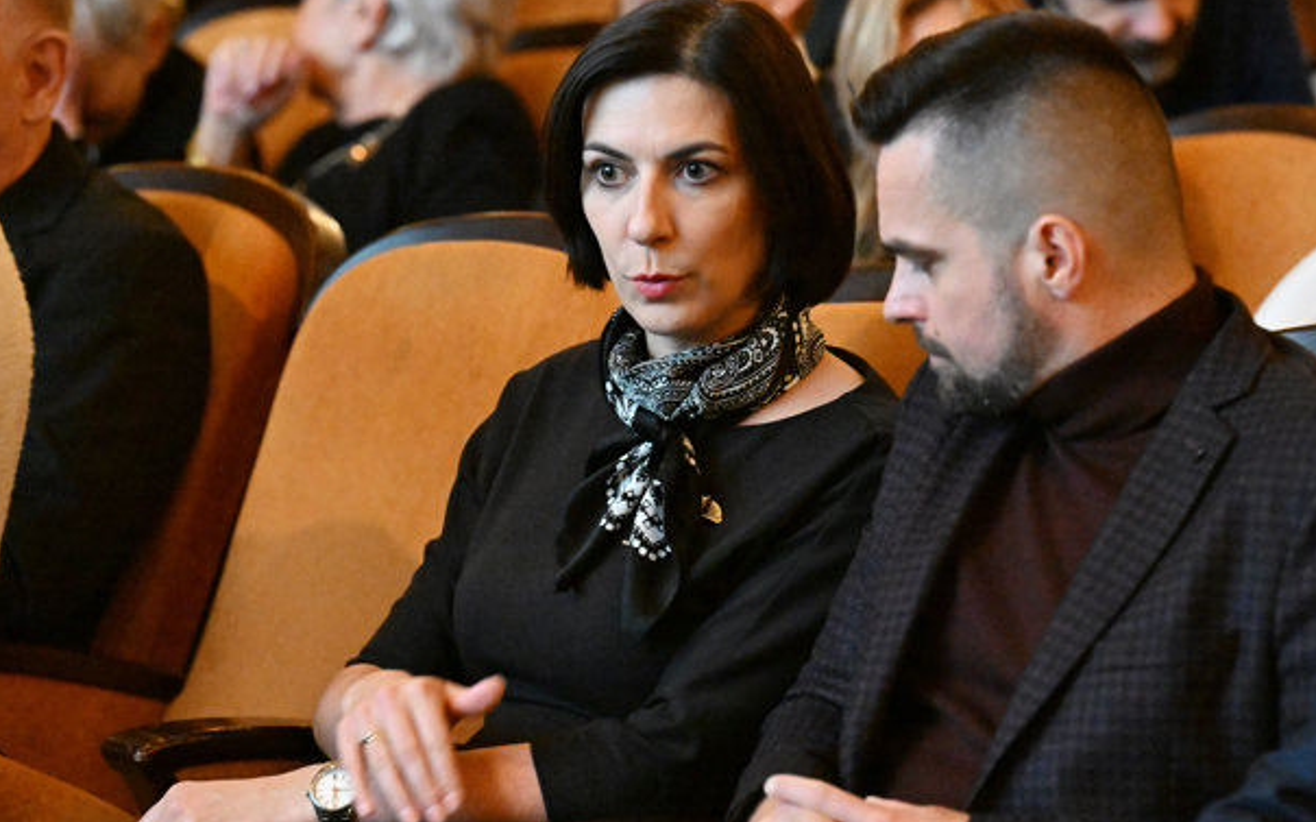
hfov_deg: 10.6
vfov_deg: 6.6
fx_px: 7099
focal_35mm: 198
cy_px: 454
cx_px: 712
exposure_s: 1/80
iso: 25600
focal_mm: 170
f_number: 4.5
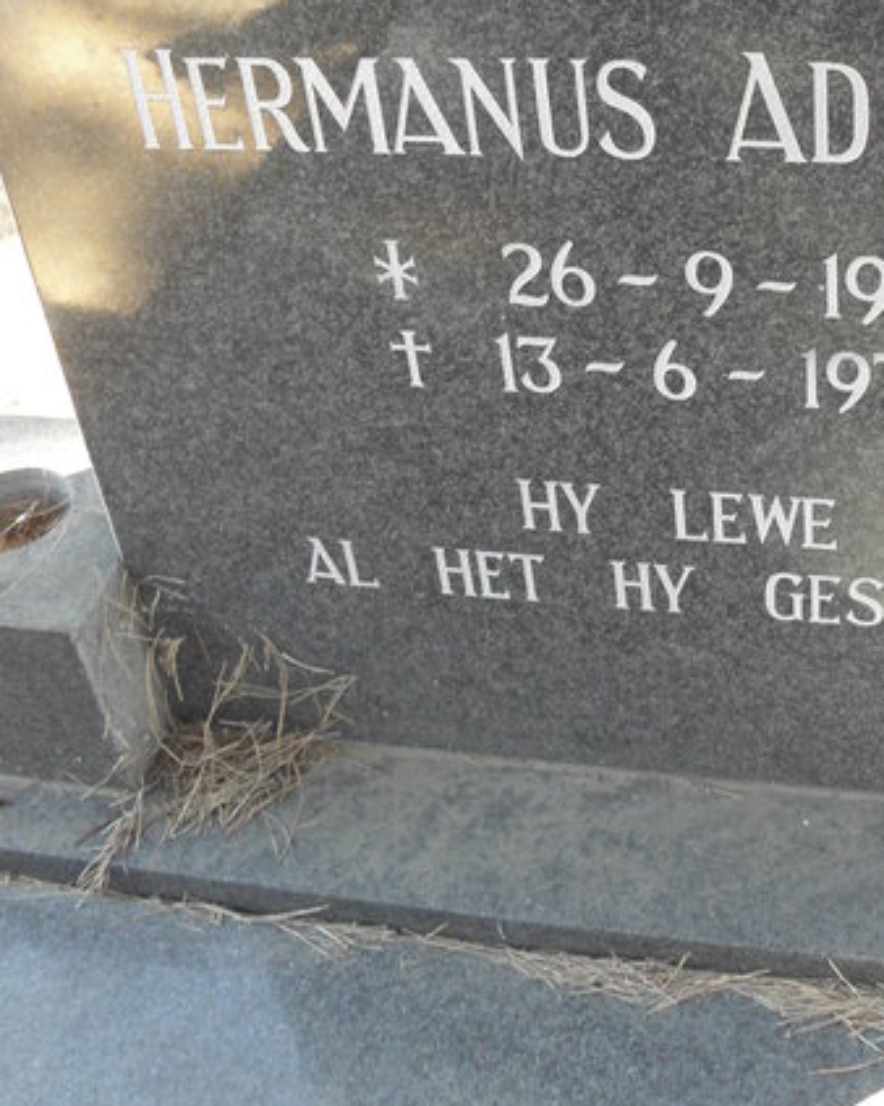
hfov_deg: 30.9
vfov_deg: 38.2
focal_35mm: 48
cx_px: 659
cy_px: 345
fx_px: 1571
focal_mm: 4.6
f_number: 2.8
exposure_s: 1/25
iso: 125
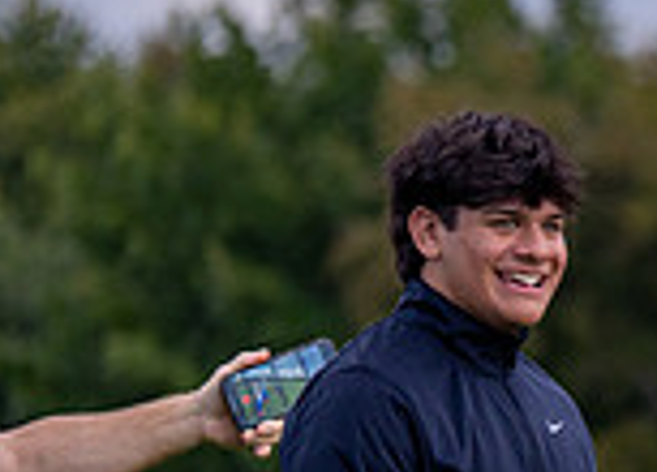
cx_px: 1491
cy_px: 723
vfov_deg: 2.3
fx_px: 11520
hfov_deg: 3.2
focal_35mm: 616
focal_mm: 130
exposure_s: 1/3200
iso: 500
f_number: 2.8
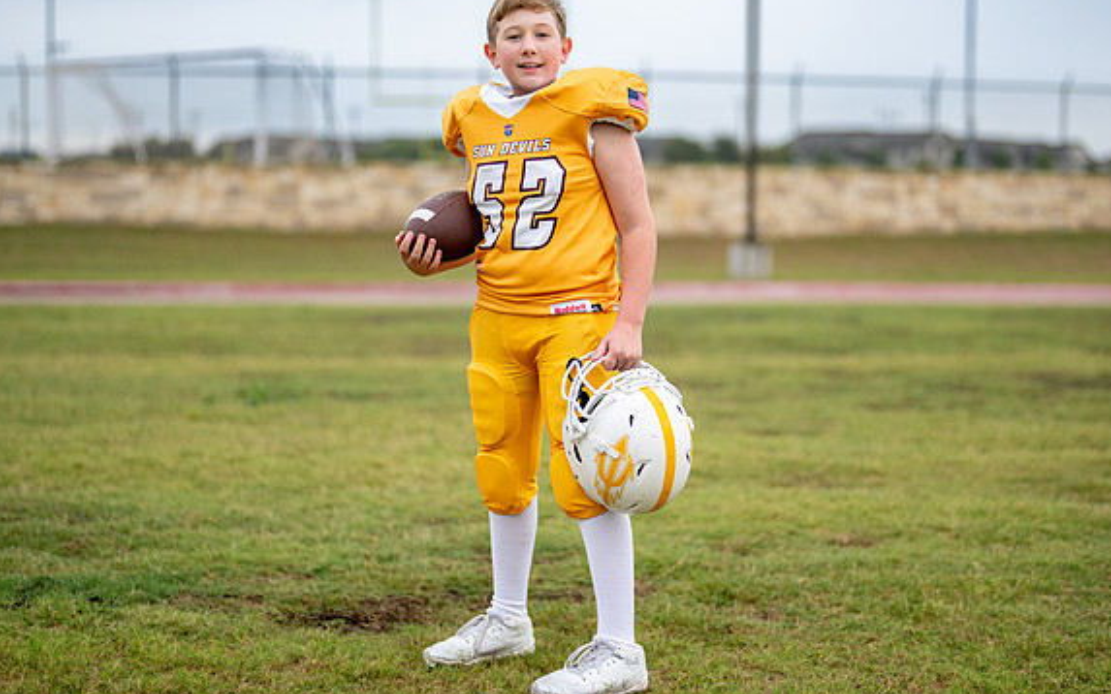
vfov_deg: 19.7
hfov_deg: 31.1
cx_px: 577
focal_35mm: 66
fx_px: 1998
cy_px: 310
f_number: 1.2
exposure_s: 1/2000
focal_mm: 50
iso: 320
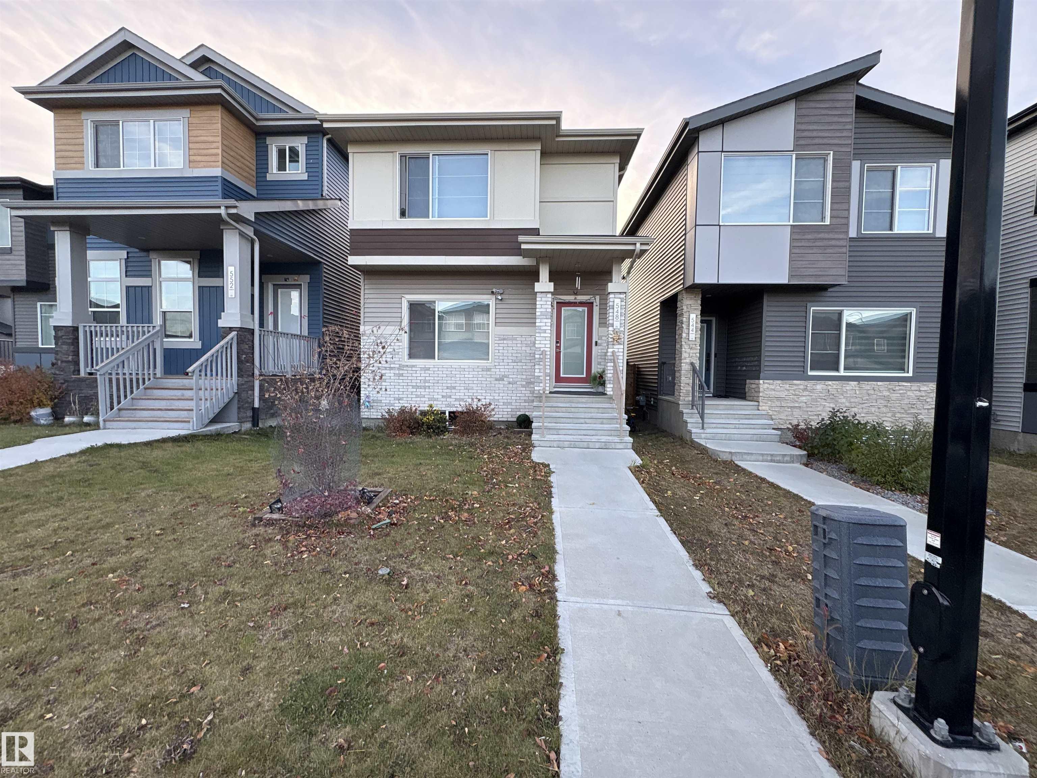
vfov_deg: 85.7
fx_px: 419
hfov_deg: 102.1
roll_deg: -0.3
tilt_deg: -2.5
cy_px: 389
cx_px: 518
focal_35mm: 14
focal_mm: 2.22
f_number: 2.2
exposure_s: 1/99
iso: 100
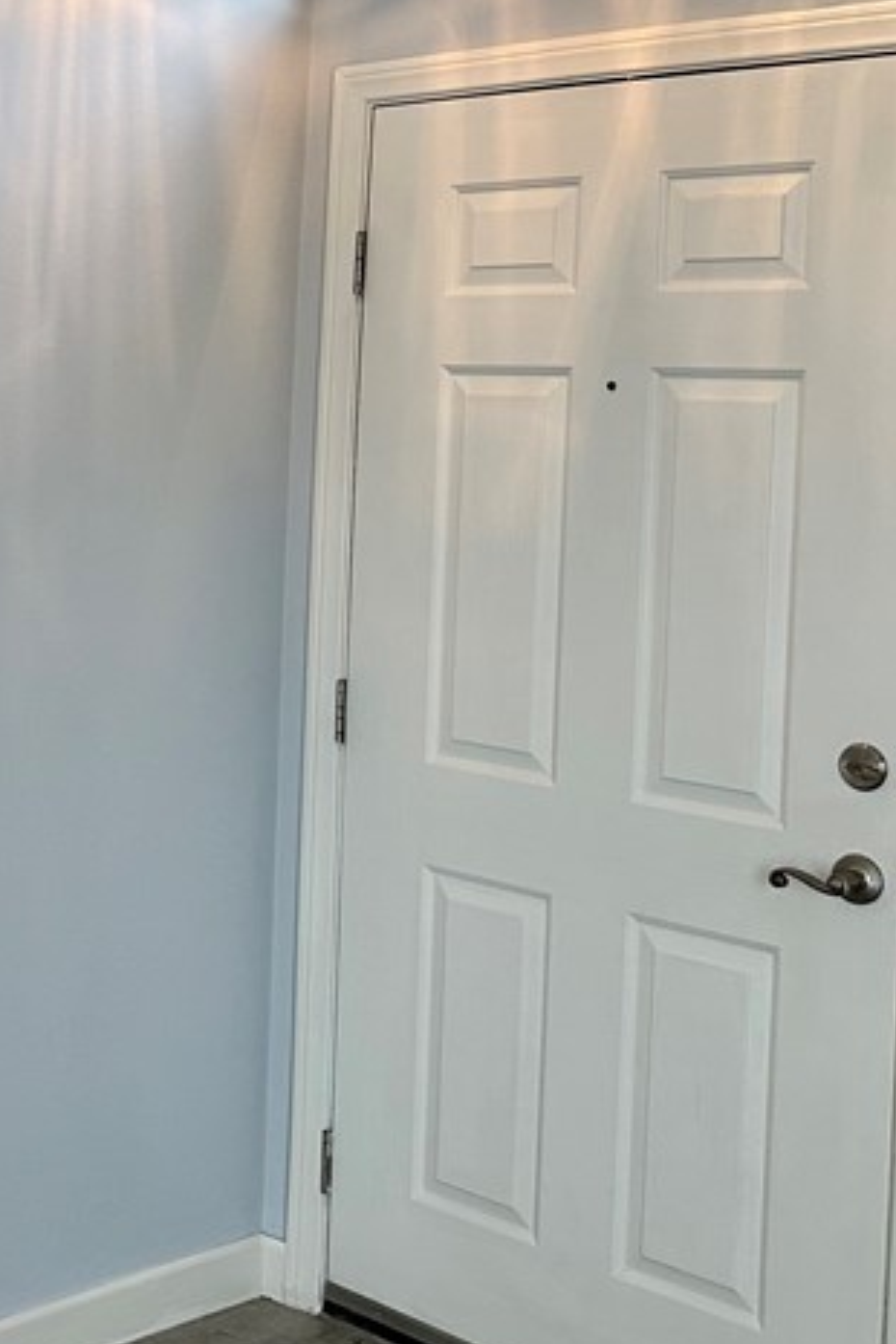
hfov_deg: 22.5
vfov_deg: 35.8
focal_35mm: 55
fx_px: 2053
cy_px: 436
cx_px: -211
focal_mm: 6.86
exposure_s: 1/120
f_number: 1.78
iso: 160
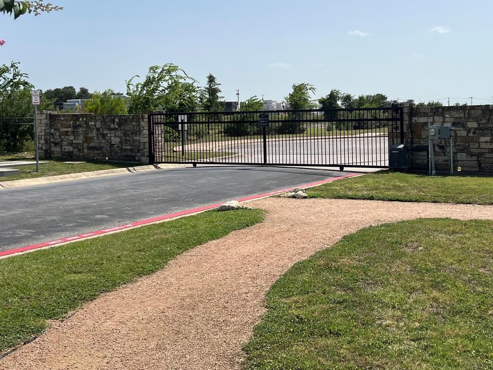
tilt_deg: +1.3
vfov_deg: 31.3
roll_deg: -0.1
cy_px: 130
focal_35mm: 46
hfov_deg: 41.0
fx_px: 655
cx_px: 306
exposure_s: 1/8000
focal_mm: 5.7
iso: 50
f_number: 1.5
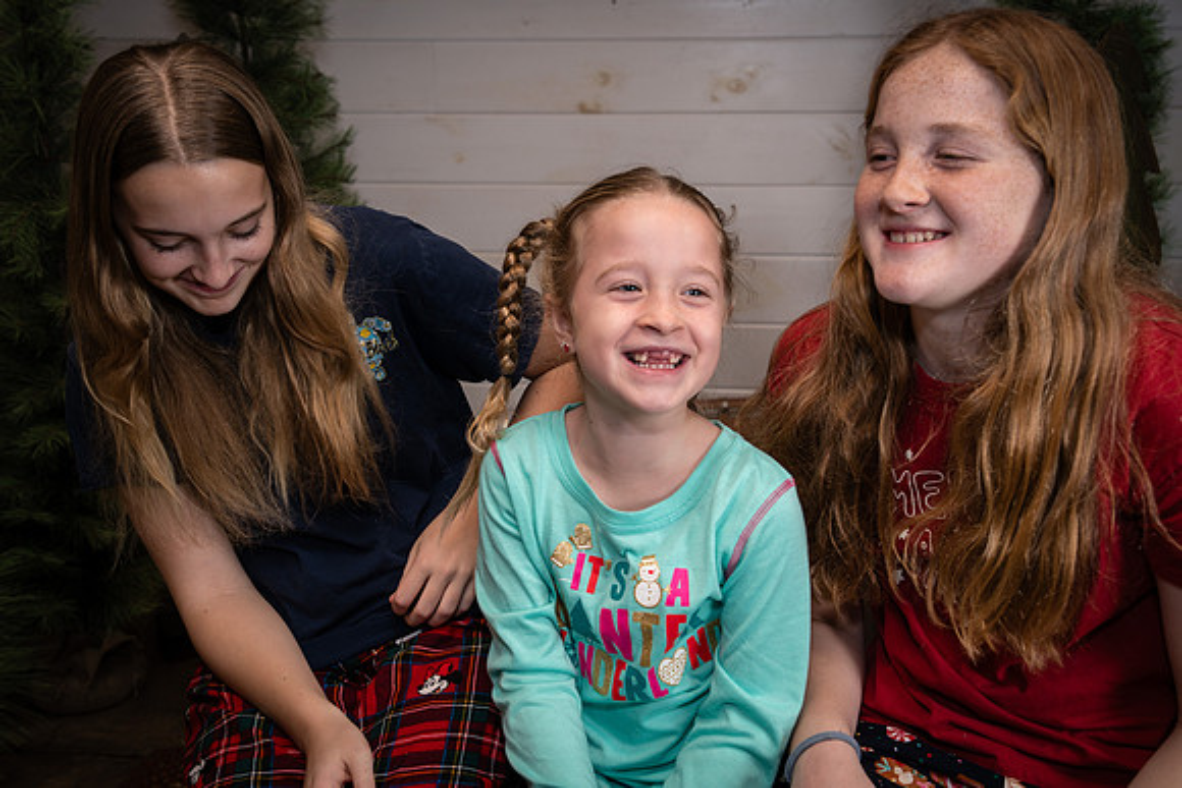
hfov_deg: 51.9
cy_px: 394
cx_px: 591
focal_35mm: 37
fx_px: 1215
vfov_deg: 36.0
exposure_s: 1/250
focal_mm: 37
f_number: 5
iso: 320
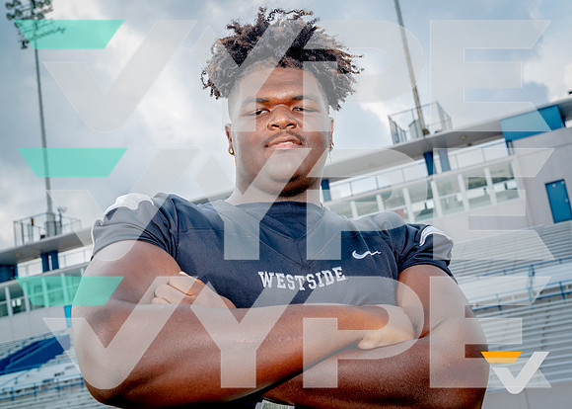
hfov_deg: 41.0
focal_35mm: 47
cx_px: 290
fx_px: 765
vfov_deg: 29.9
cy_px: 204
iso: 100
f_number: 8
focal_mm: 45
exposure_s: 1/125
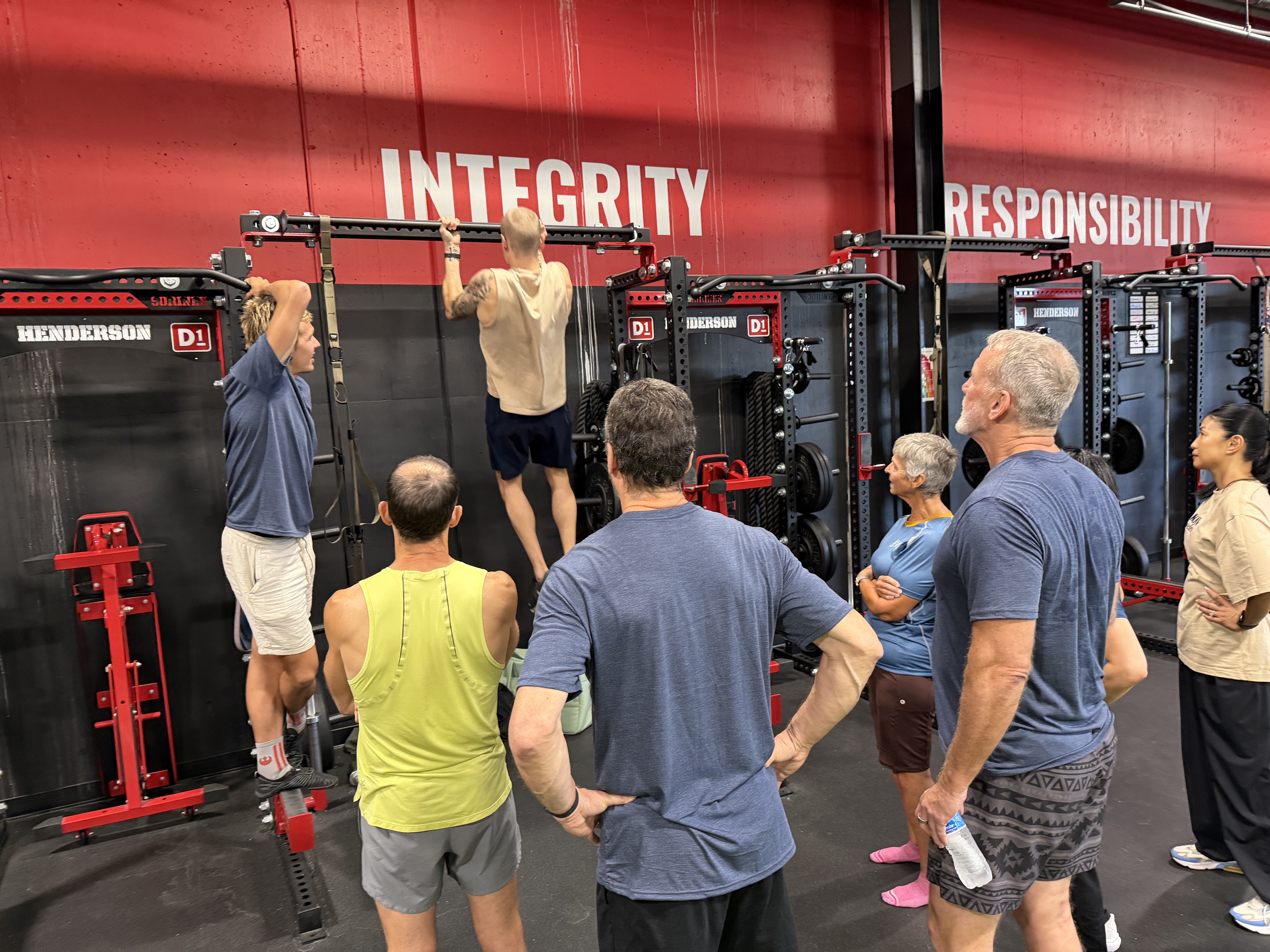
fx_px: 881
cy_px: 476
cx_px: 635
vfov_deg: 56.8
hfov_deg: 71.6
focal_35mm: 24
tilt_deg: -7.6
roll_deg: +4.1
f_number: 1.78
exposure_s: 1/60
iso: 400
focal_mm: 6.76
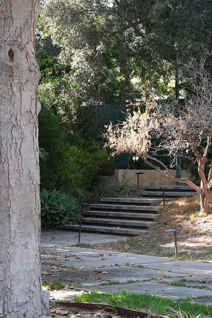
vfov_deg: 21.4
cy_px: 119
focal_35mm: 95
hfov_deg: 14.3
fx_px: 840
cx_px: 162
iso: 250
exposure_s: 1/160
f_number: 4
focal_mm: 38
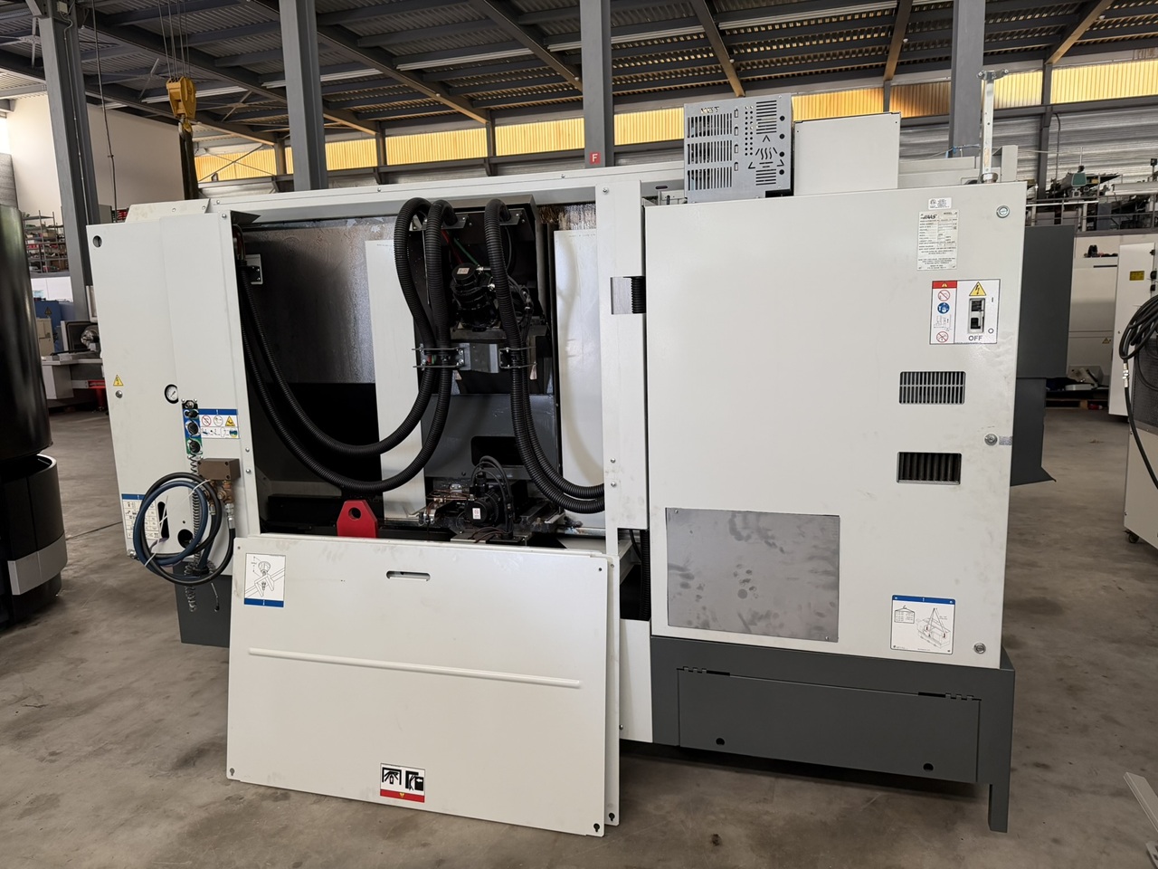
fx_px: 803
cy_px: 434
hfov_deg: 71.6
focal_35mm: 24
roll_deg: +1.5
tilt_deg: -8.6
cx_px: 579
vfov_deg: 56.8
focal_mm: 6.76
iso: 160
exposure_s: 1/121
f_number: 1.78
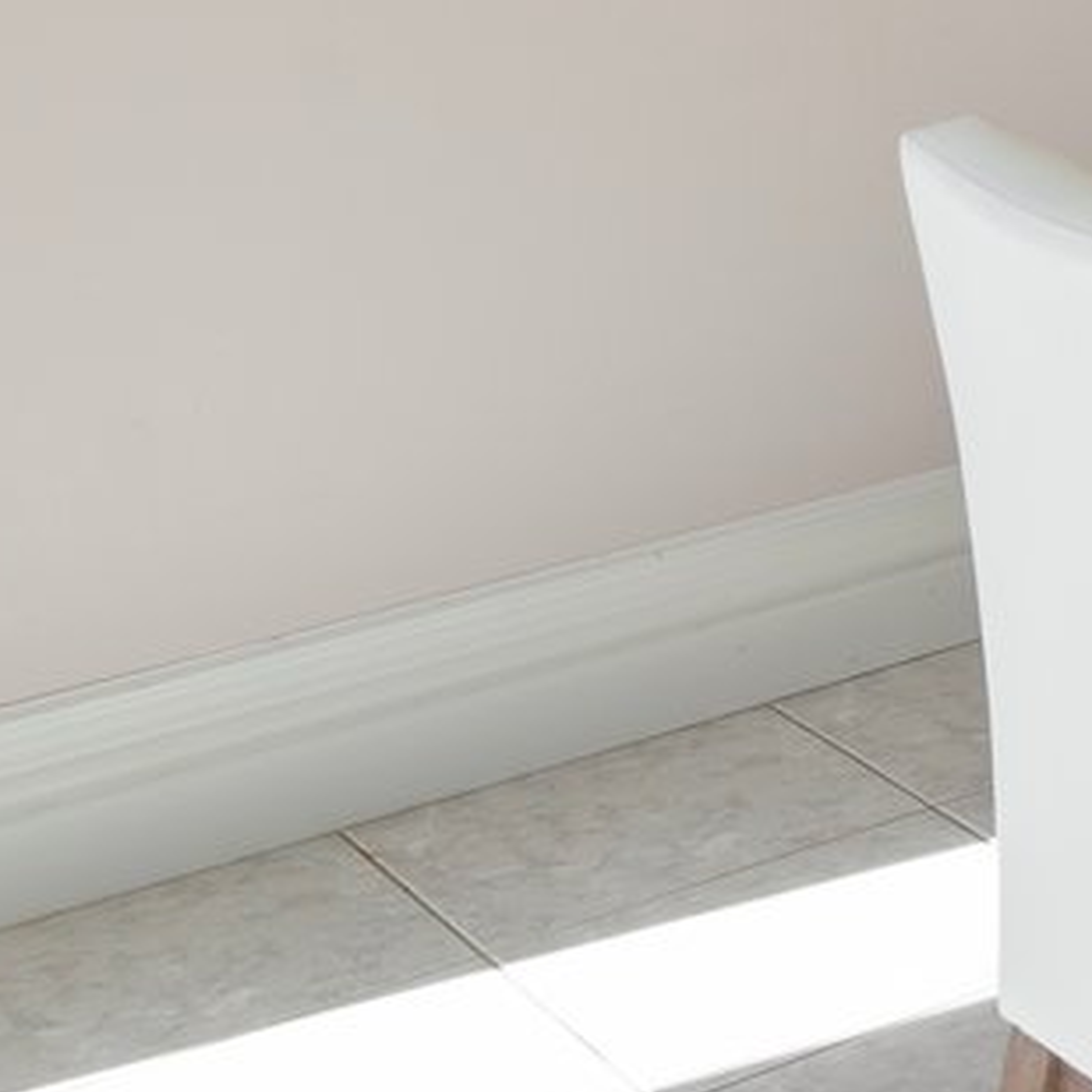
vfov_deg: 16.9
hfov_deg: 14.2
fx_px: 3212
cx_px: 2506
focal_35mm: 90
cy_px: -680
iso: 1600
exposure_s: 1/30
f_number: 9
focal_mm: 16
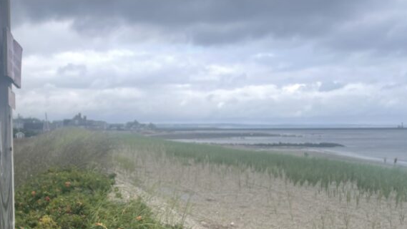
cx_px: 118
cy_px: 203
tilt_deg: -6.5
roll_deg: +0.5
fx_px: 550
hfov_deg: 39.8
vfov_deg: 22.9
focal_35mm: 51
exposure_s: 1/461
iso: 32
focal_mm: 4.2
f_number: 1.6
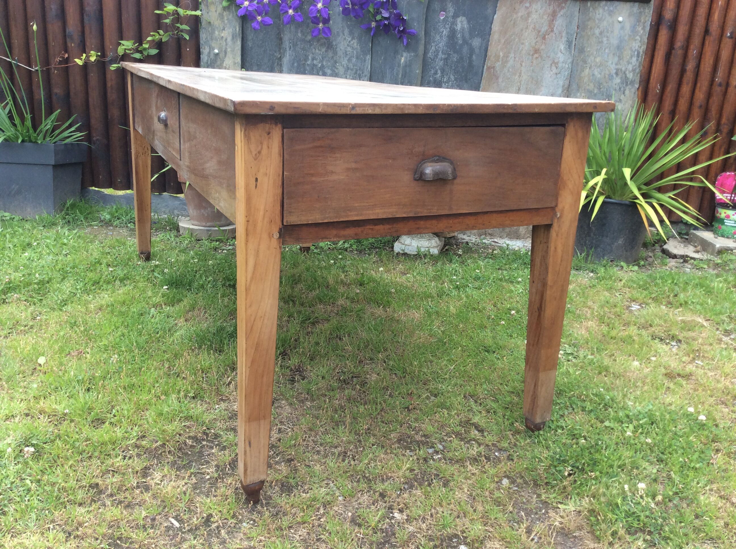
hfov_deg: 56.9
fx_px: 679
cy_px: 274
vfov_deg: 44.1
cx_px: 368
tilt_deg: -19.5
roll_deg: -1.5
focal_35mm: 32
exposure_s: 1/178
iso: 32
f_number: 2.4
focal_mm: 3.3
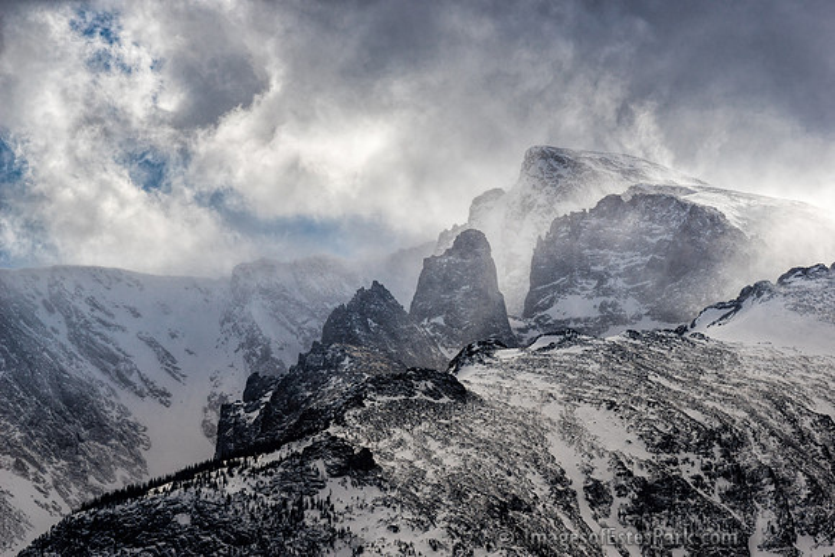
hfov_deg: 4.9
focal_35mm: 420
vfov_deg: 3.3
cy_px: 278
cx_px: 418
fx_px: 9743
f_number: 6.3
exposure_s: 1/1250
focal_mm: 280
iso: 160
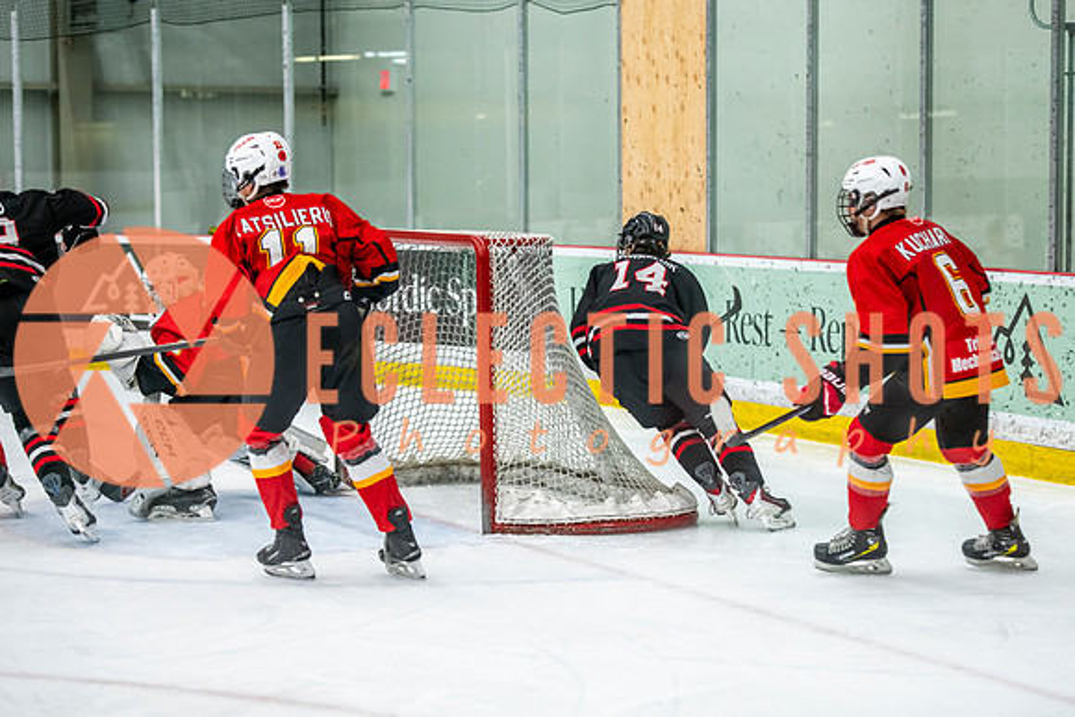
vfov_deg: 12.7
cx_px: 577
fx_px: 3229
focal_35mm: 108
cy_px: 368
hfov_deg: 18.9
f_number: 3.2
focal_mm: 98
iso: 2000
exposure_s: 1/640
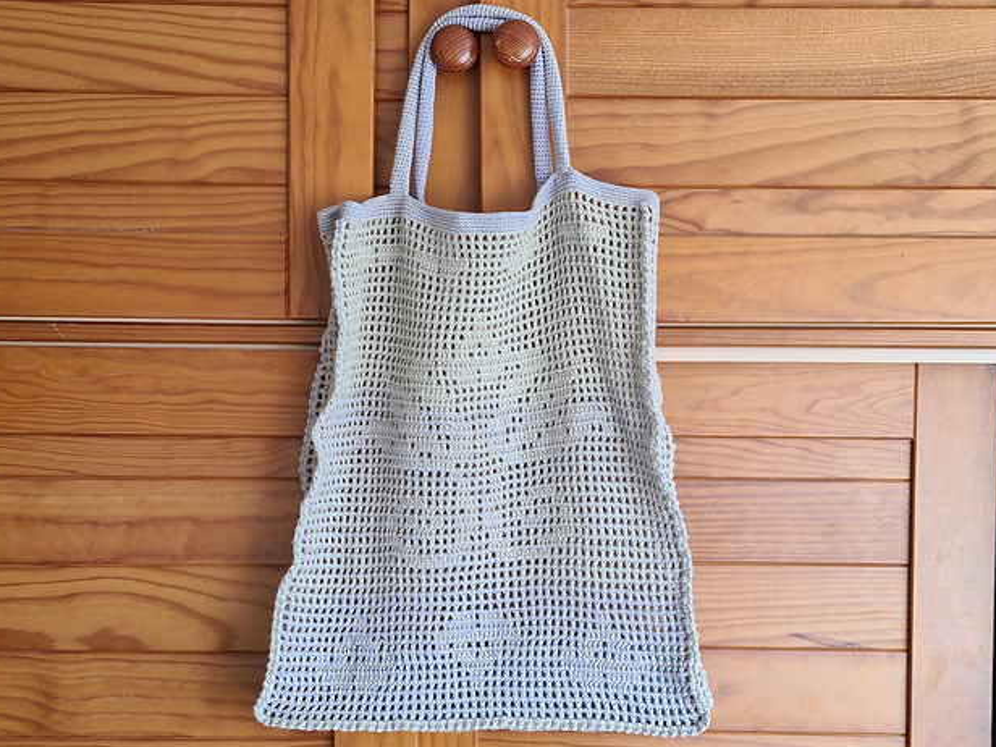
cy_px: 374
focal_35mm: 27
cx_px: 498
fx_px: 777
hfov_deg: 65.3
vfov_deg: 51.4
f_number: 1.8
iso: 64
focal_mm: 5.4
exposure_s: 1/50
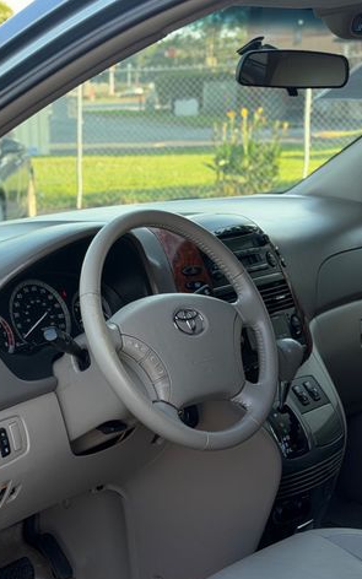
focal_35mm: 69
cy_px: 293
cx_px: 66
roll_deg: +0.4
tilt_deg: -10.9
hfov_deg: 18.7
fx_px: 1089
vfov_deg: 29.8
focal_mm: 6.76
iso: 64
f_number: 1.78
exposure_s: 1/174
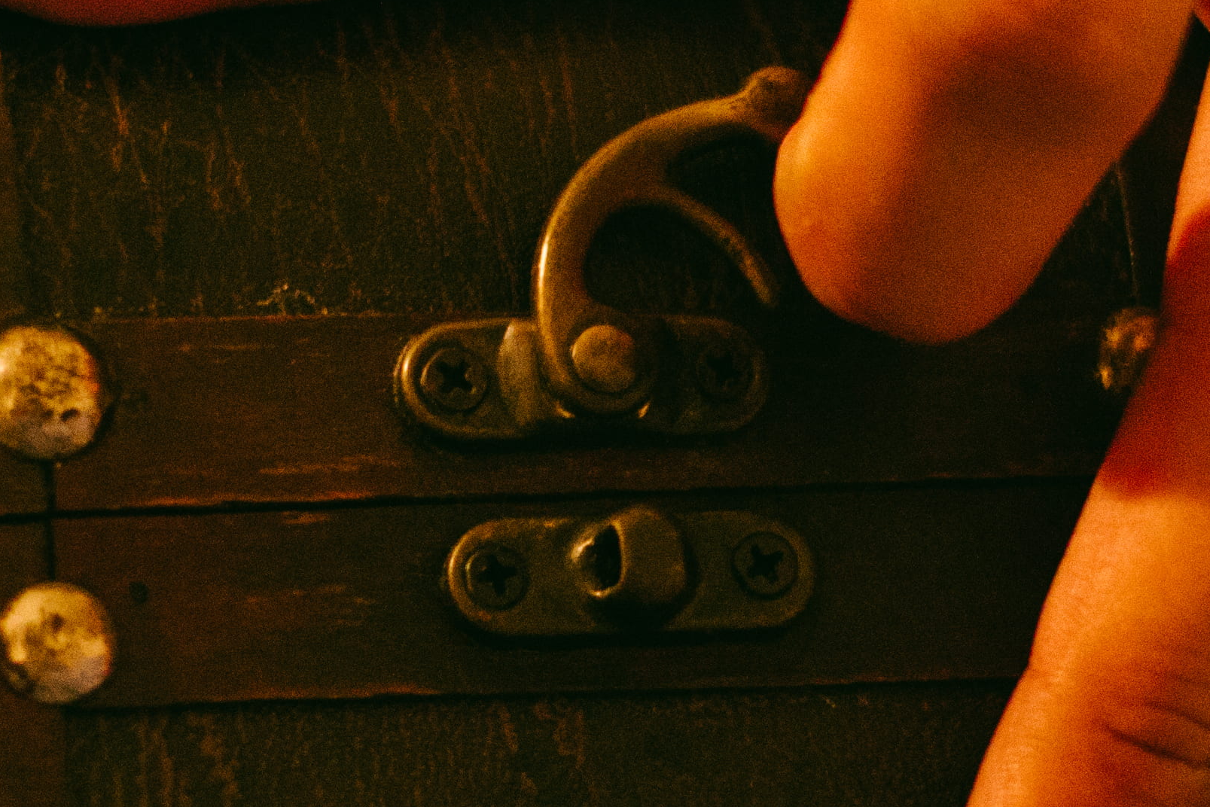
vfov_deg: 6.4
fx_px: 7227
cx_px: 635
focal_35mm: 215
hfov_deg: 9.6
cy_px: 556
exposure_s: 1/80
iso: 1600
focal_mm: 50
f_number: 1.8
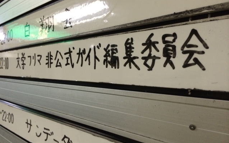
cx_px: 115
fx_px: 200
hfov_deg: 59.7
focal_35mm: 32
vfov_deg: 39.4
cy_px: 73
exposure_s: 1/33
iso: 320
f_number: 2.2
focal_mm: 4.12
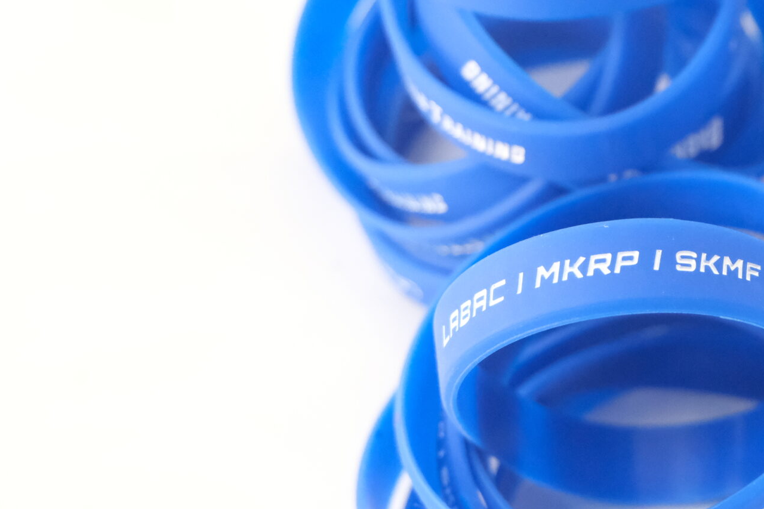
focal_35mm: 96
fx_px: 2037
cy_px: 260
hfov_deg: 20.7
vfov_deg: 14.2
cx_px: 732
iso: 6400
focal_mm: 32.3
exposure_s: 1/85
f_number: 4.9
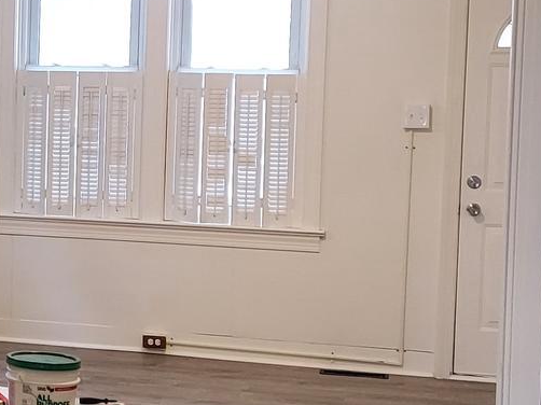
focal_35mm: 98
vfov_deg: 15.1
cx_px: -152
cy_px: 156
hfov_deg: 18.7
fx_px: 1531
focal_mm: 5.23
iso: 320
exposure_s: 1/60
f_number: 1.8
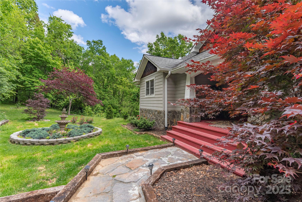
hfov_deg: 93.3
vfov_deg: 70.5
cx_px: 151
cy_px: 101
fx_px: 143
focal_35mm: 17
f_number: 7.1
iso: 320
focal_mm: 17
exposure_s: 1/1250
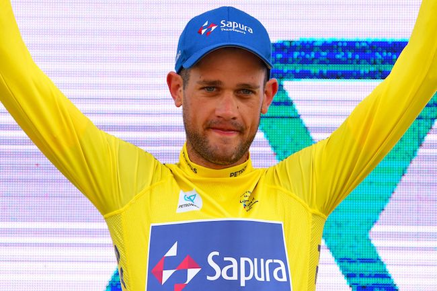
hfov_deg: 7.4
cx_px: 218
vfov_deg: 4.9
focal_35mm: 280
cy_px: 146
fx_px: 3398
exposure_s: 1/800
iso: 800
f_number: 5
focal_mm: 280
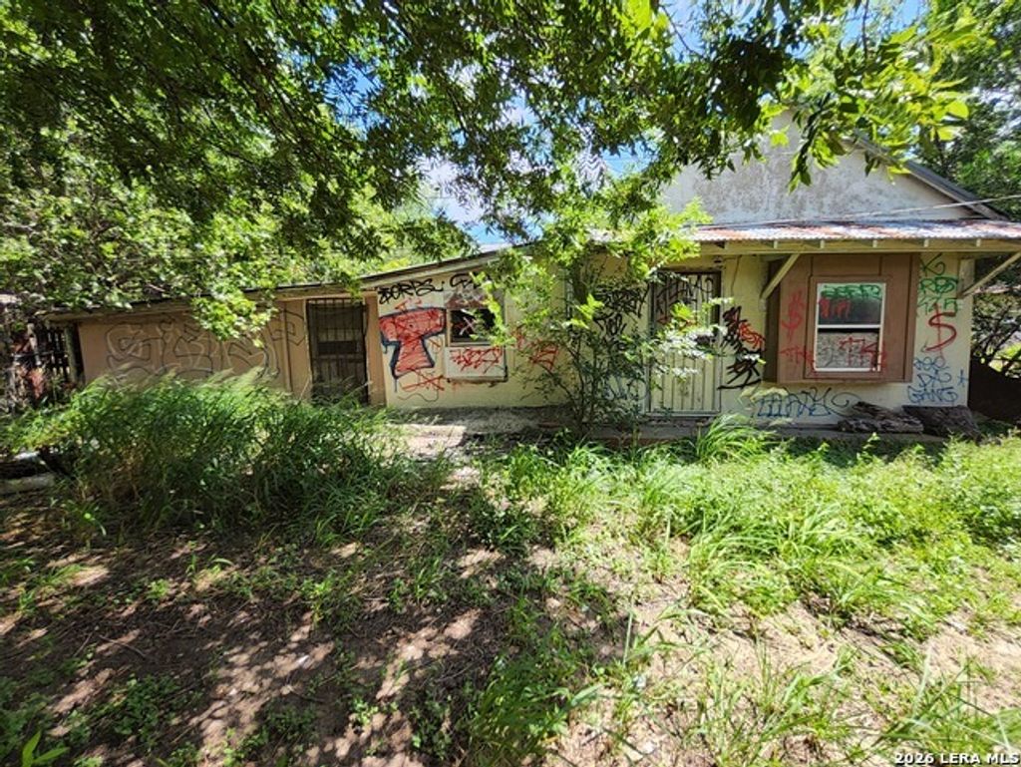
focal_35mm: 13
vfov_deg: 90.0
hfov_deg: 106.2
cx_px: 510
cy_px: 384
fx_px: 384
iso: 32
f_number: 2.2
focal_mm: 1.13
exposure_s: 1/287
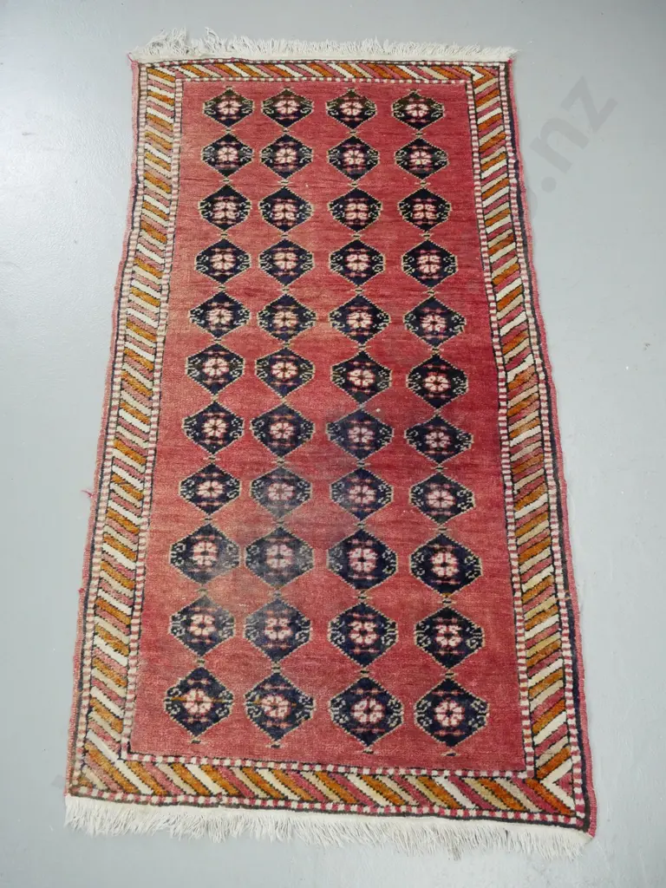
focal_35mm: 34
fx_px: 872
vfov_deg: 54.0
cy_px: 444
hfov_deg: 41.8
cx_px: 333
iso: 2500
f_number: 5.6
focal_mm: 17
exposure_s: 1/60
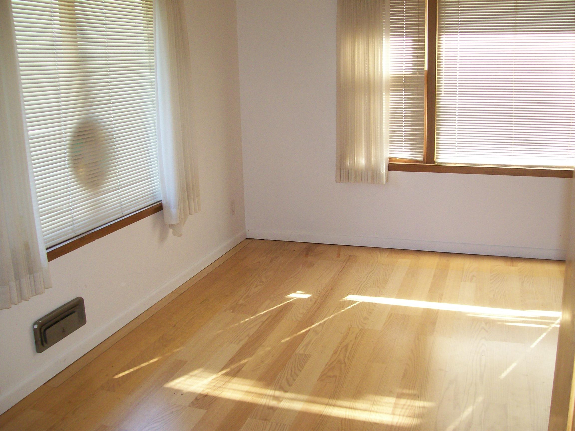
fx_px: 598
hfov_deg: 51.4
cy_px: 216
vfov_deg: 39.7
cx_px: 288
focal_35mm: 36
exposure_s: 1/64
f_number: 2.7
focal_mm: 6
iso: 140
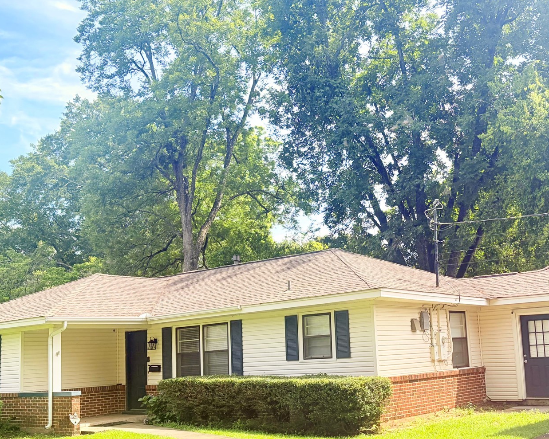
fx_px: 683
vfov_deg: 35.6
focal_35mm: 42
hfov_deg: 43.4
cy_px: 265
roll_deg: +2.4
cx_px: 346
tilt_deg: +7.2
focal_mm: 5.96
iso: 50
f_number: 1.6
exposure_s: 1/1799
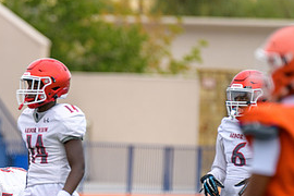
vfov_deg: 2.1
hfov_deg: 3.2
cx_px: 5
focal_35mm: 644
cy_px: 187
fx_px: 5259
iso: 180
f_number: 3.5
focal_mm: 300
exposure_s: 1/1000
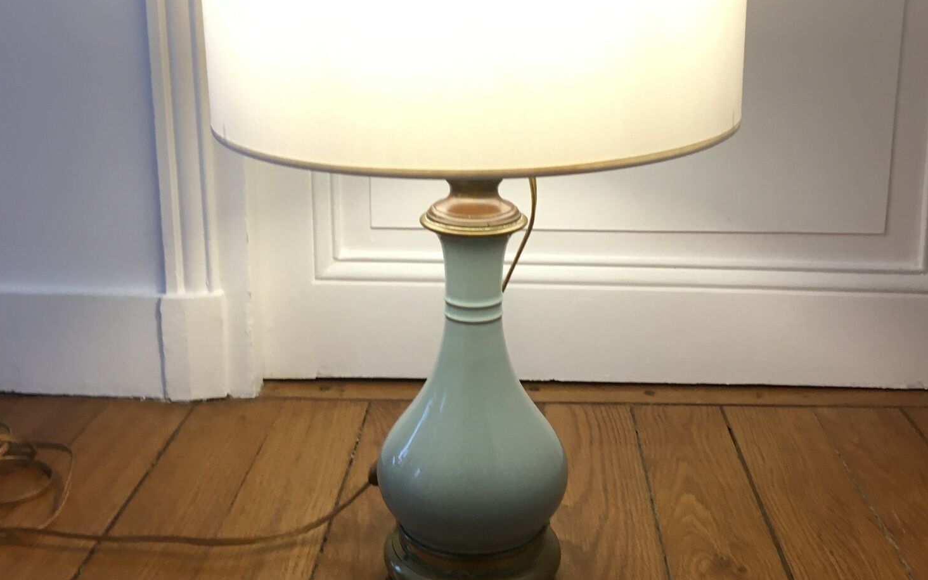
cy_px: 154
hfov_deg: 47.2
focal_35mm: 42
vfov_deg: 30.1
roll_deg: -0.6
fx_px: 1062
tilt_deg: -11.7
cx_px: 472
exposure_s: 1/33
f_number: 2.2
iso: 125
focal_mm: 4.15
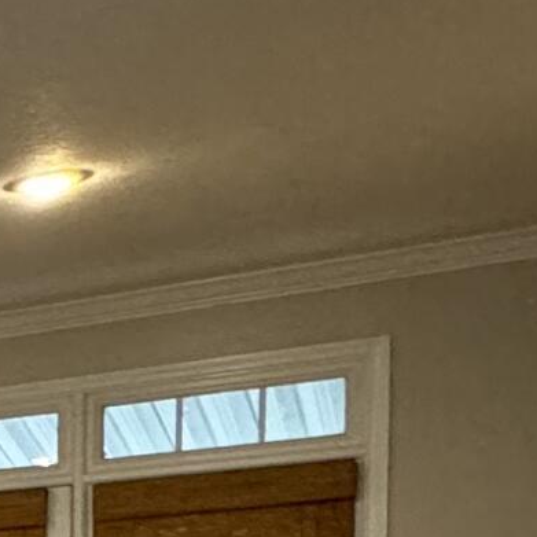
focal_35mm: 95
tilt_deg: -3.4
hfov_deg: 11.2
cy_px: 790
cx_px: -1078
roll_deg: +1.8
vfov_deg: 16.7
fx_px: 1667
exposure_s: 1/60
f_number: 2.2
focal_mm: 2.22
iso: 400
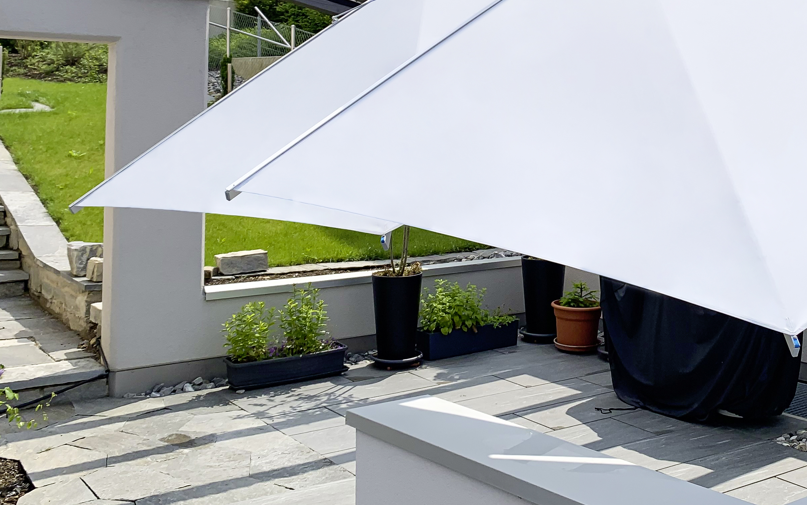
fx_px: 1012
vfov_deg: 27.4
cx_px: 558
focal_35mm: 46
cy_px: 99
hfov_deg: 42.7
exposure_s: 1/2915
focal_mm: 4.25
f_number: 1.8
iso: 25
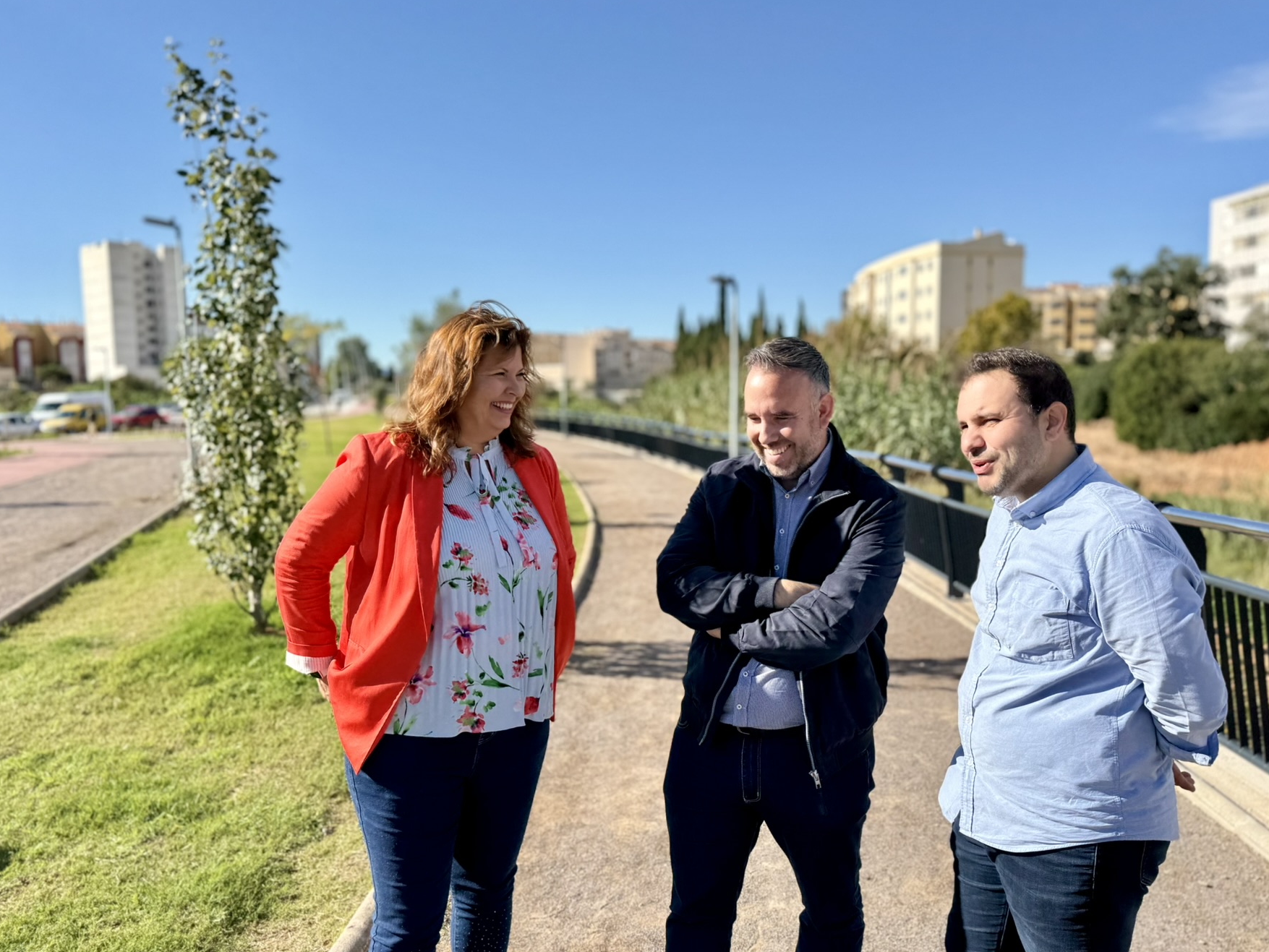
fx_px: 1027
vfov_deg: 49.7
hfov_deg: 63.4
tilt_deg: -7.4
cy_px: 499
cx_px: 657
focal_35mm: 28
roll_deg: -0.5
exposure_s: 1/4167
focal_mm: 6.76
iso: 80
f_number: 1.78
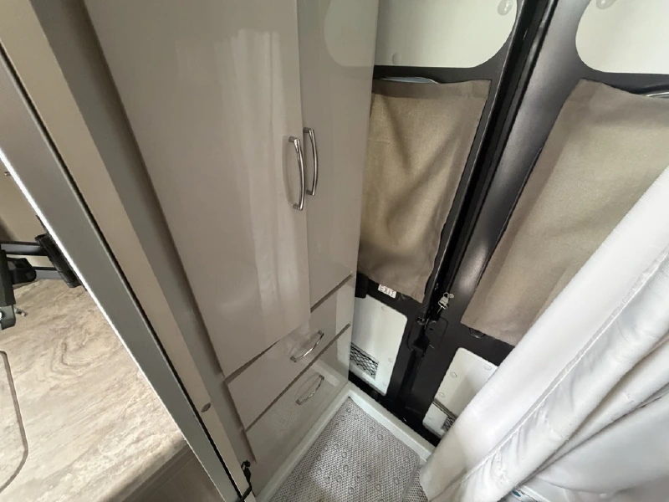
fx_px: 271
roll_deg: -3.2
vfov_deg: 85.7
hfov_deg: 102.1
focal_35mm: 14
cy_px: 251
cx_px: 334
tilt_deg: -32.2
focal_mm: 2.22
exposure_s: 1/60
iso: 500
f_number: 2.2
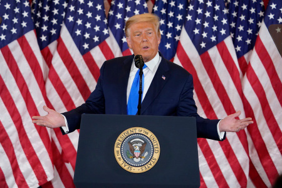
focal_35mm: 303
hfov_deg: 6.8
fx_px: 2373
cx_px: 141
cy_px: 94
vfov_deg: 4.5
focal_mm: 303
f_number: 6.3
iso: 5000
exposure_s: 1/320
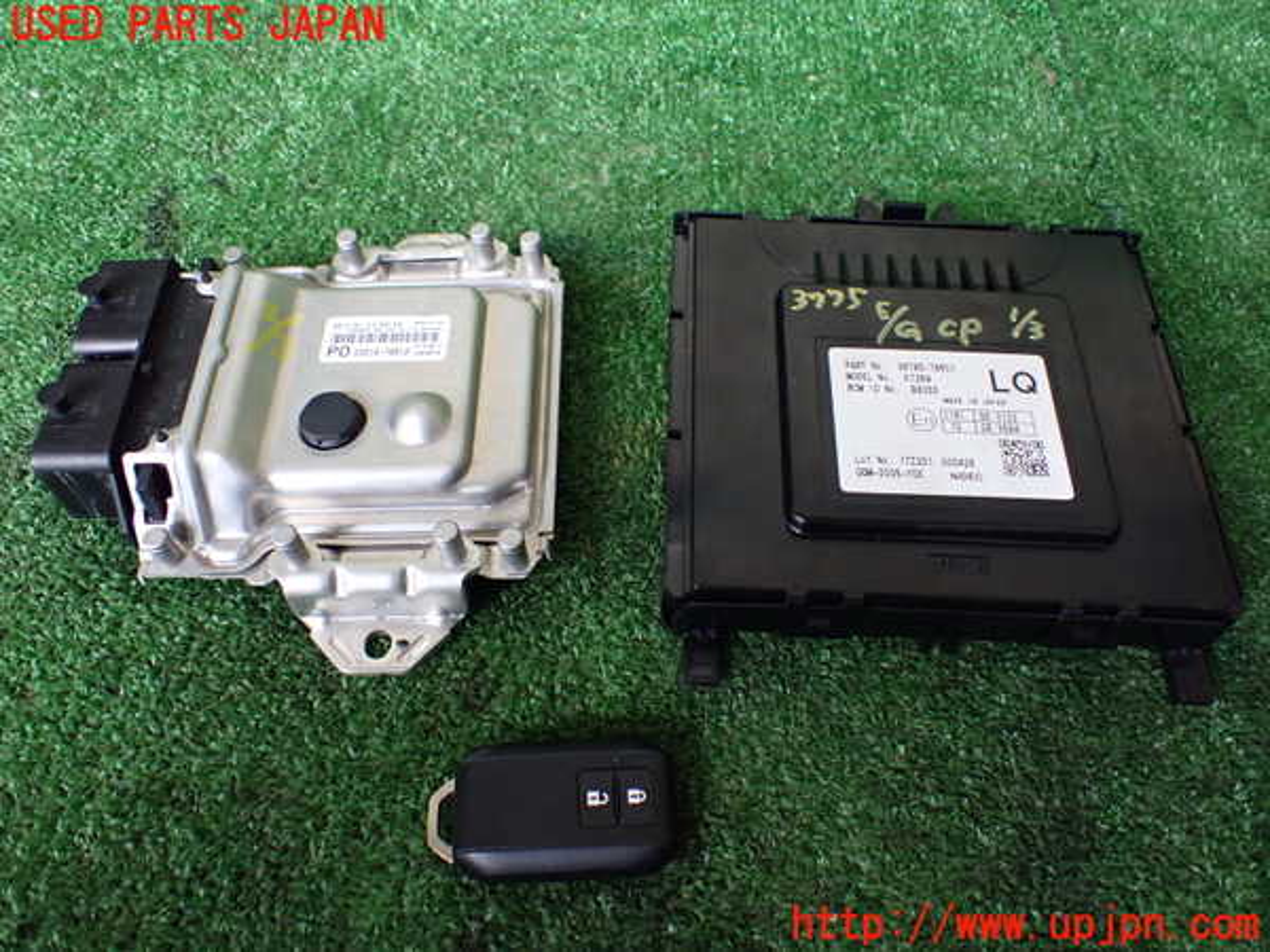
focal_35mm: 30
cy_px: 476
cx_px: 635
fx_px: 1101
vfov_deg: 46.8
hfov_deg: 60.0
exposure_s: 1/125
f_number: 2.3
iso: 640
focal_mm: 5.4
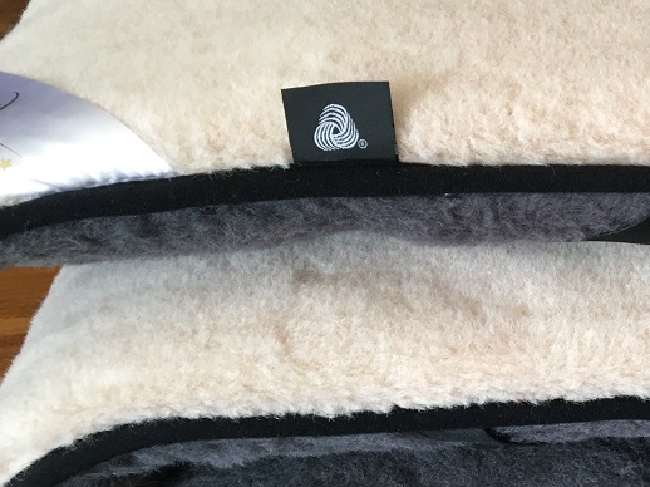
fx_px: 1051
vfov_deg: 26.1
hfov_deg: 32.6
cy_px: 250
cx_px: 590
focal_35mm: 56
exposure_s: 1/33
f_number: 2.2
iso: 50
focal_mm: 4.15
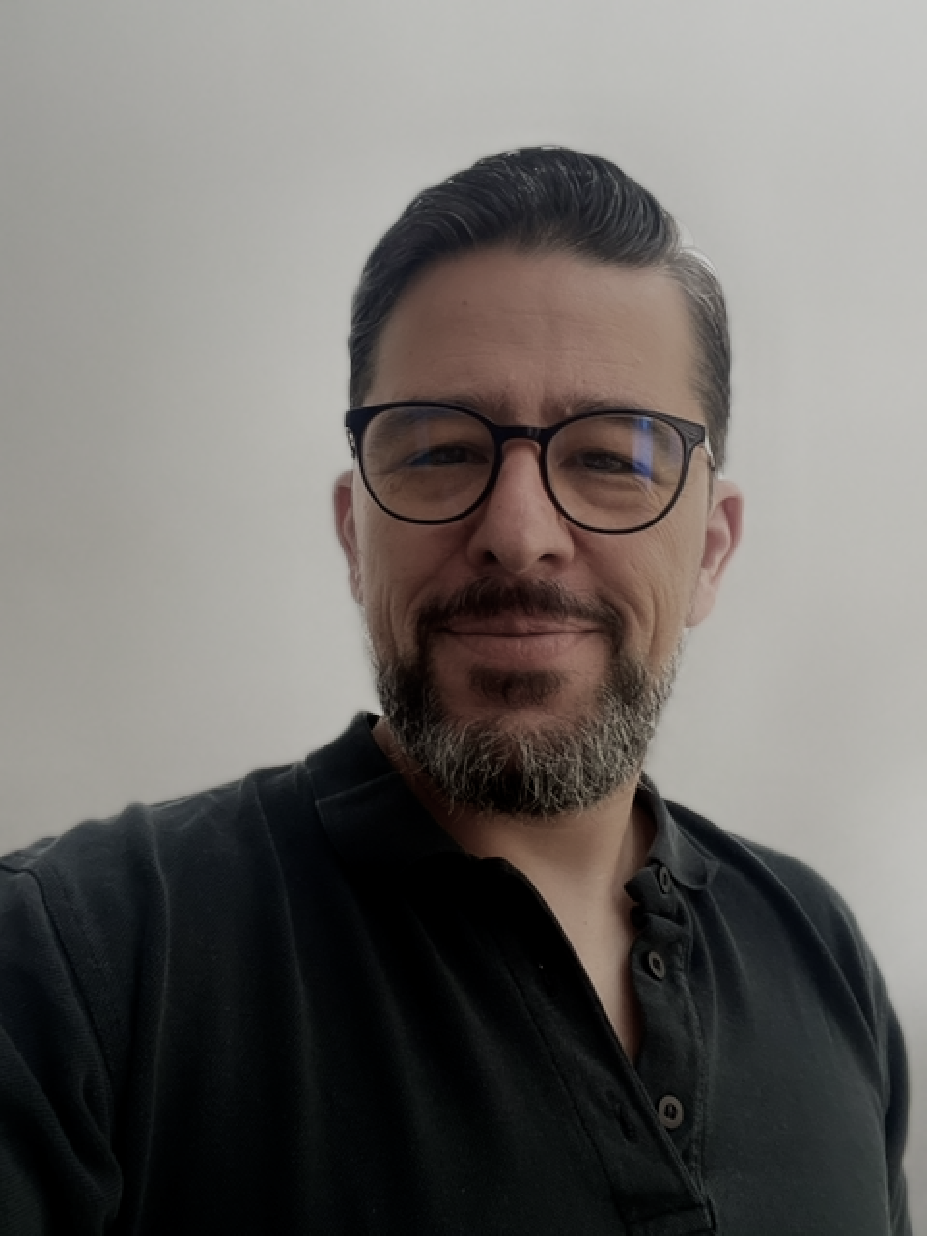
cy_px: 618
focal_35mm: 30
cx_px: 464
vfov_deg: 60.0
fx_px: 1071
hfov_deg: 46.8
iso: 320
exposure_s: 1/60
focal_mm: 2.71
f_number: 2.2
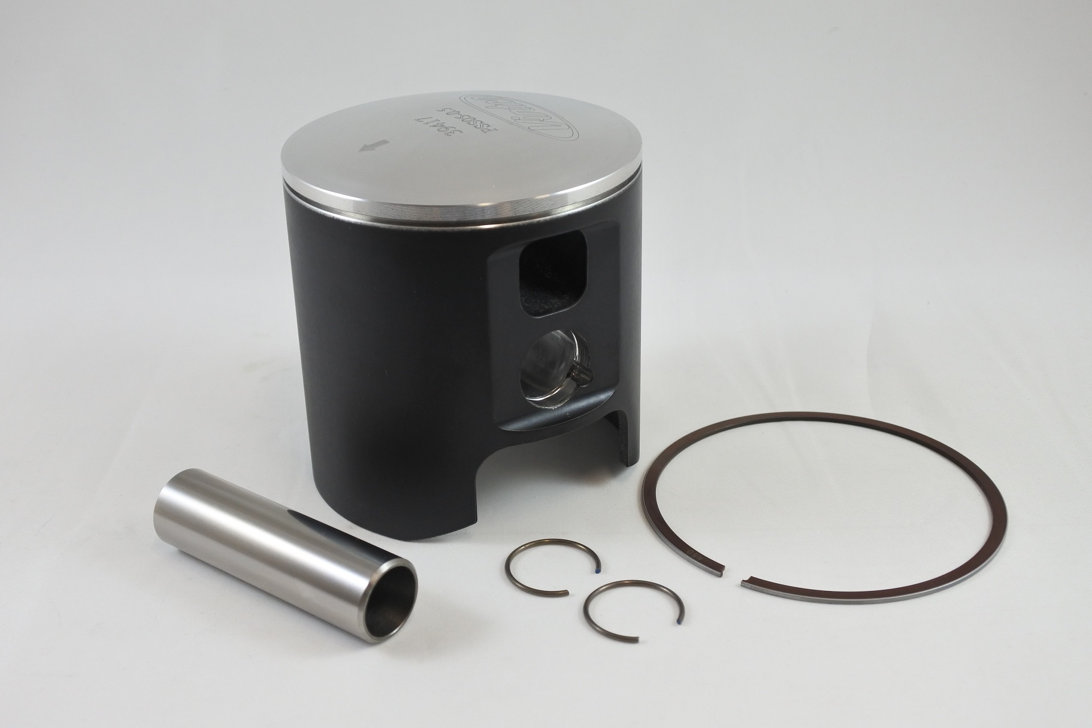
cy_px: 364
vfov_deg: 34.2
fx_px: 1183
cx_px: 546
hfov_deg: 49.5
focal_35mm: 39
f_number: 4.2
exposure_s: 1/160
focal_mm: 14.7
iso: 400
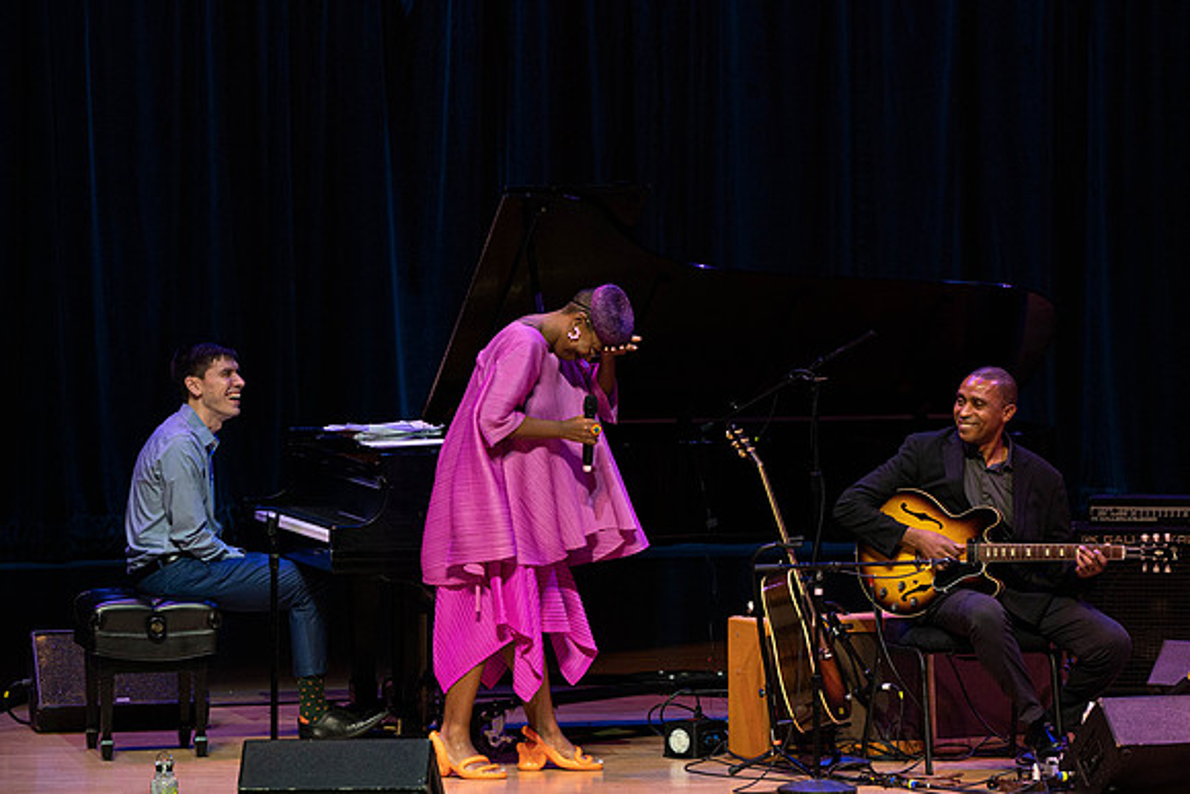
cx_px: 595
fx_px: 9919
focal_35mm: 300
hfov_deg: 6.9
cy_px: 397
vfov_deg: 4.6
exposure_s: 1/320
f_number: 9
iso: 4000
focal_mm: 300
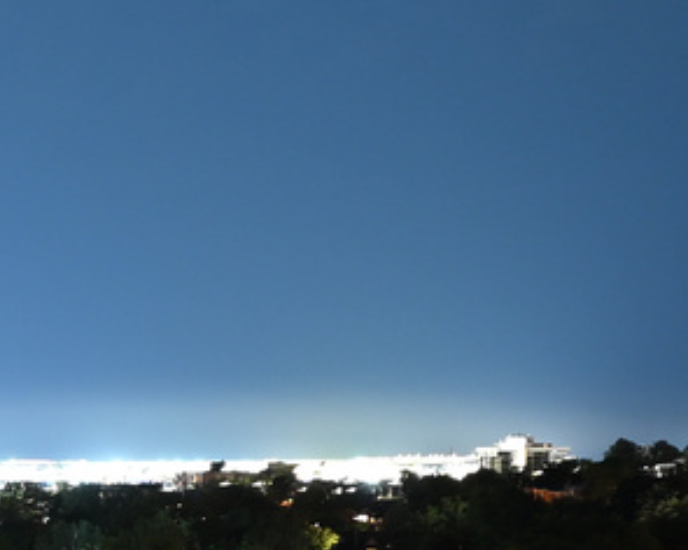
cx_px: -273
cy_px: 824
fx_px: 3915
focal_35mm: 192
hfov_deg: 9.8
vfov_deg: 7.9
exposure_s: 25
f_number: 4.5
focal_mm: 29.5
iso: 200
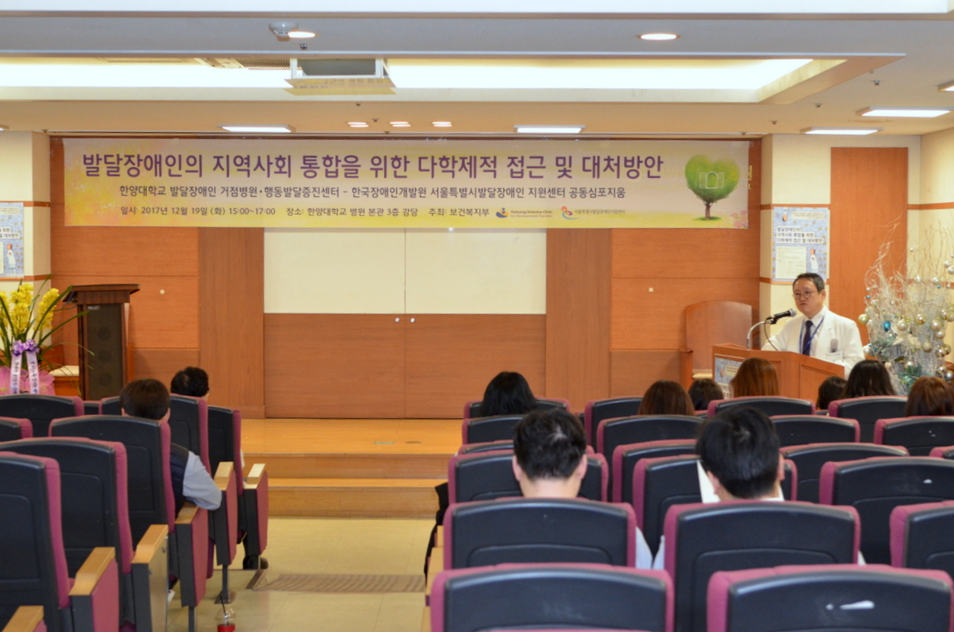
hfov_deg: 28.1
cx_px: 477
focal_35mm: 72
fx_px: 1904
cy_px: 316
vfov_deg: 18.8
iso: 1250
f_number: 4
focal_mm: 48
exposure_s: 1/125
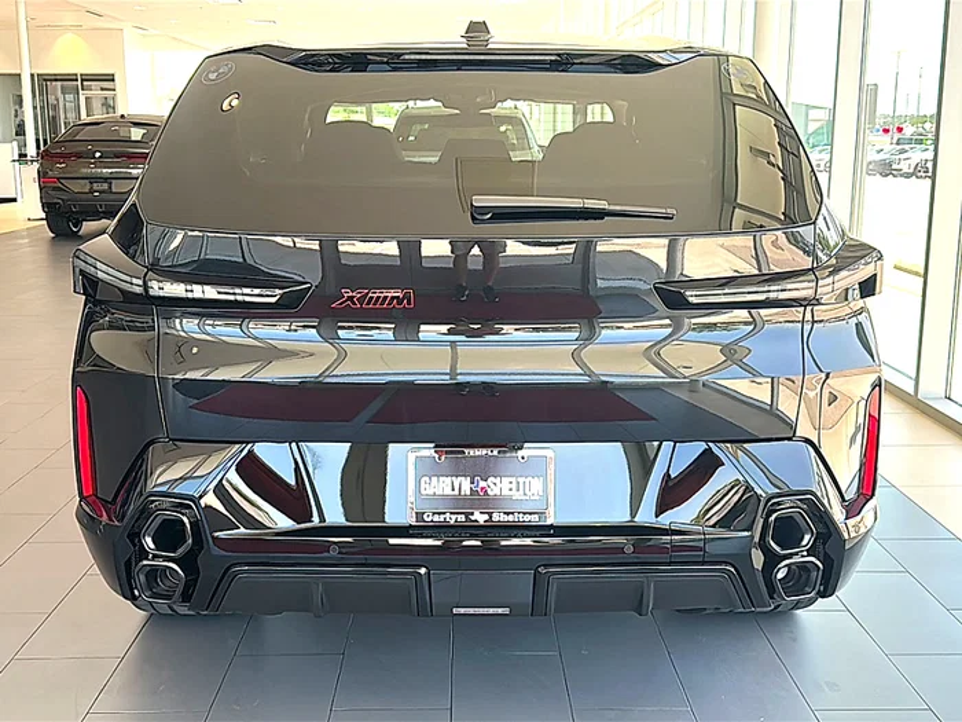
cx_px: 481
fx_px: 917
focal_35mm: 33
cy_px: 361
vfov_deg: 42.9
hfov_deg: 55.4
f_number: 1.78
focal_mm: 6.86
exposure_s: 1/397
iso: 80
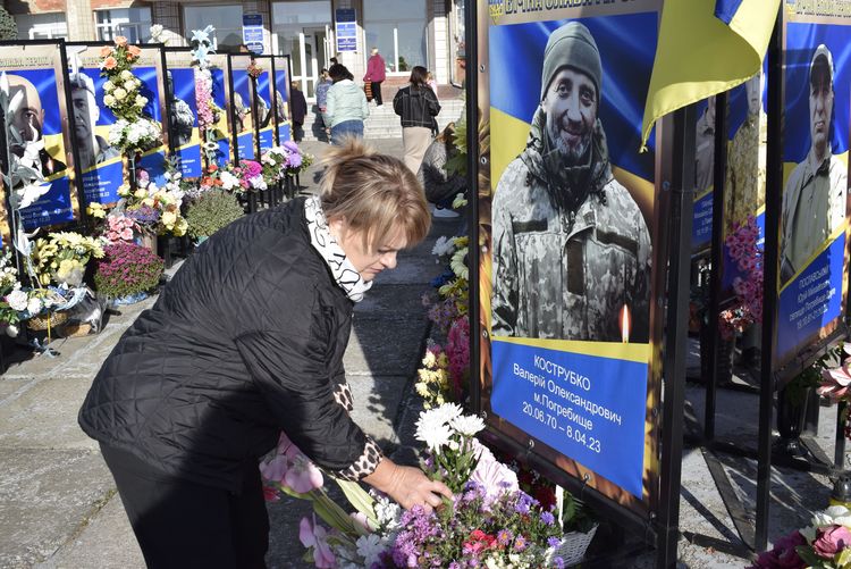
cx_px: 426
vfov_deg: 34.3
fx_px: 922
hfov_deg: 49.5
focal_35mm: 39
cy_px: 284
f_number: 9
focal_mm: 26
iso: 200
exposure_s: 1/400
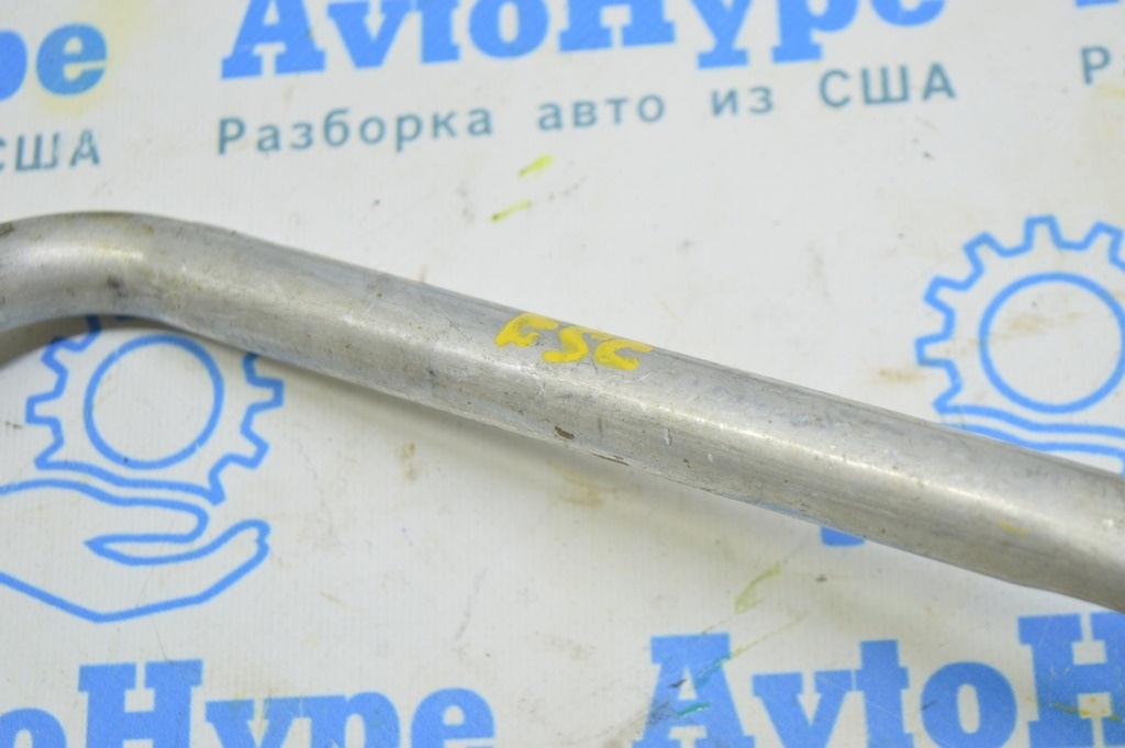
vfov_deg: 19.7
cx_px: 562
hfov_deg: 29.3
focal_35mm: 69
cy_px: 374
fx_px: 2154
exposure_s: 1/20
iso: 400
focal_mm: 46
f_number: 5.6
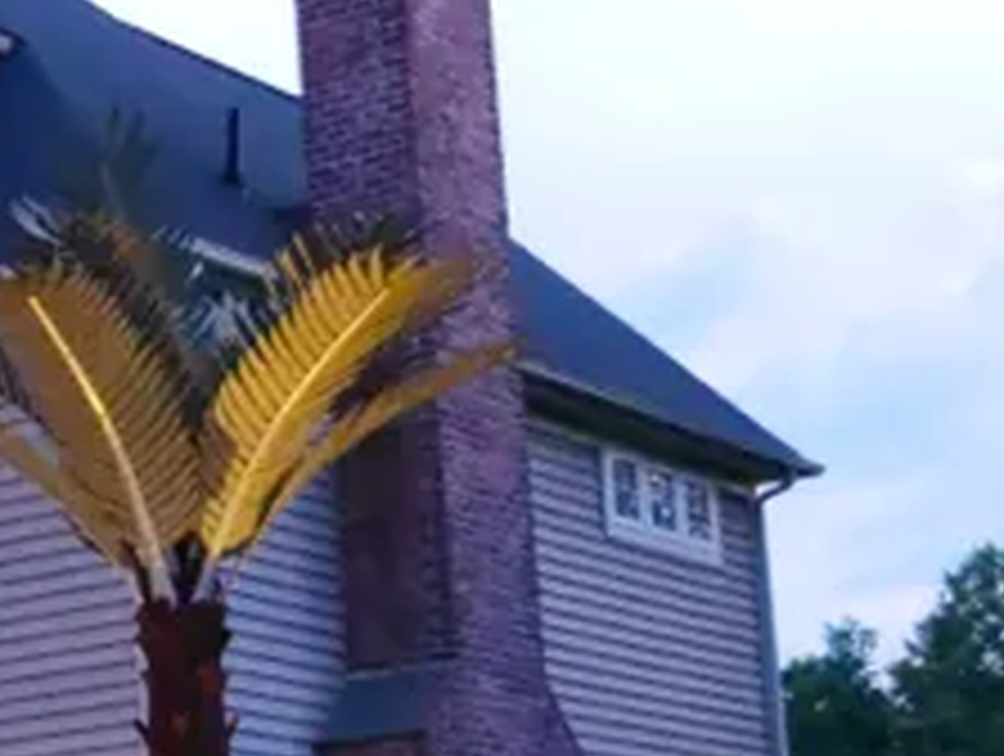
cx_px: -482
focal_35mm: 110
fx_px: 3196
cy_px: 729
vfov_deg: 13.3
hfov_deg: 16.4
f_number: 2.8
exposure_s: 1/50
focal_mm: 12
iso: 6400
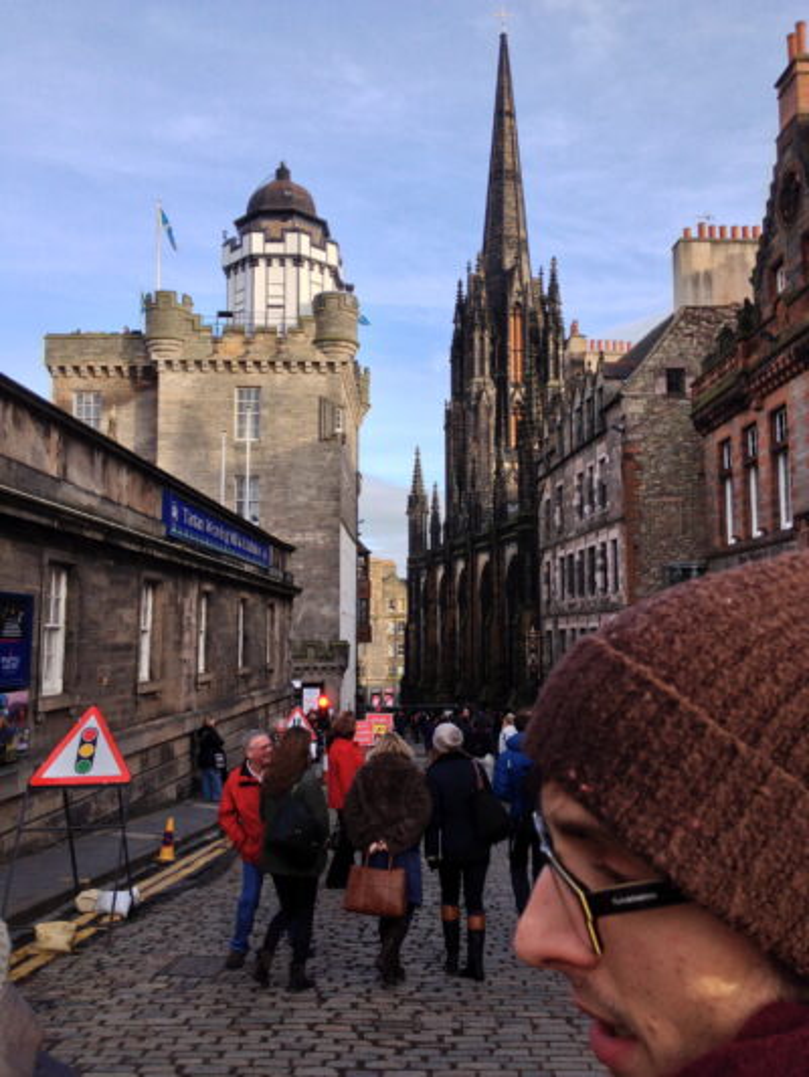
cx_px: 404
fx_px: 1090
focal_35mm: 35
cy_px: 538
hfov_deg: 40.7
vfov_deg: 52.6
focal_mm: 4.28
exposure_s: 1/502
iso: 50
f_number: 2.4
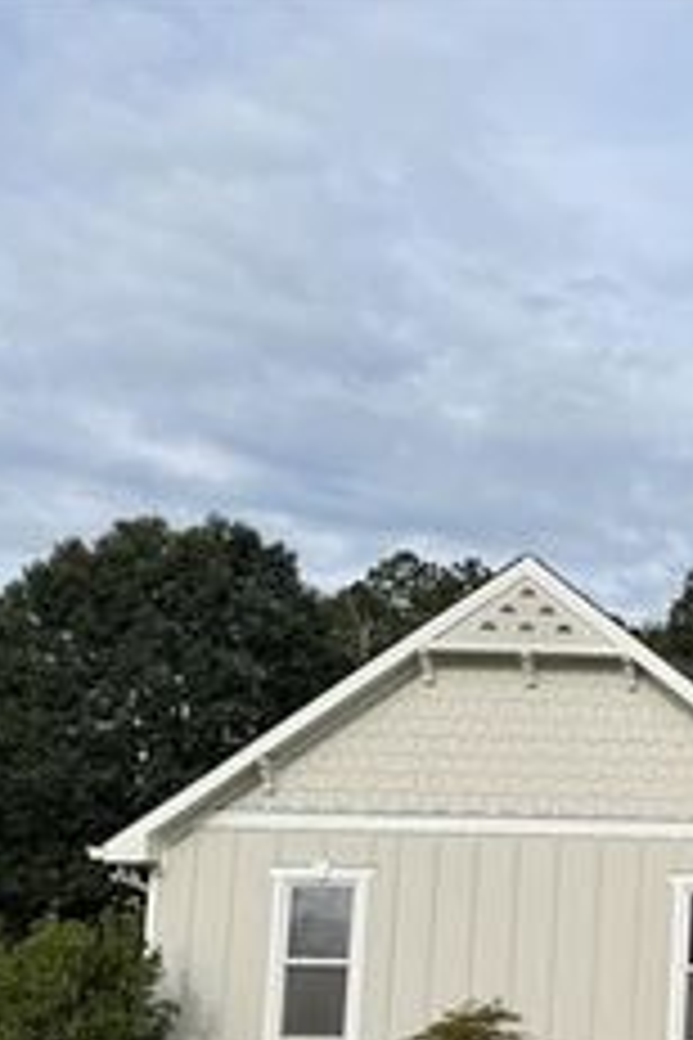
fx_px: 1559
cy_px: 831
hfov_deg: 21.5
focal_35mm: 54
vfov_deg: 35.7
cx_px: 999
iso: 80
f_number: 1.78
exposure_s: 1/4975
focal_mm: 6.76
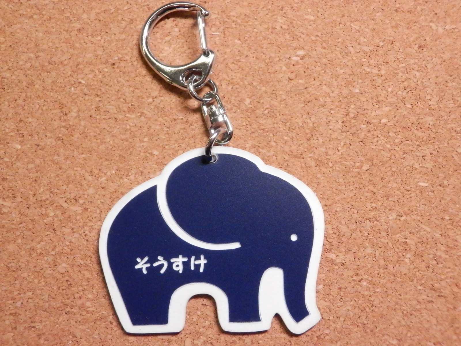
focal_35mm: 42
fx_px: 559
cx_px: 230
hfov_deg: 44.8
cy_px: 173
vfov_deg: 34.3
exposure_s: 1/250
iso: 1600
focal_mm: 7.4
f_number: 4
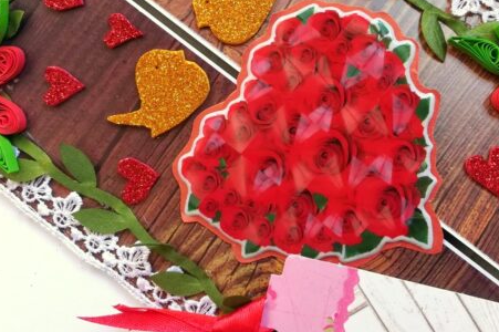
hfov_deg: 52.7
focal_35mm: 36
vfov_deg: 36.3
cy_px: 103
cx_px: 308
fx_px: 499
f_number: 2.2
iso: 100
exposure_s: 1/33.3
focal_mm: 3.83
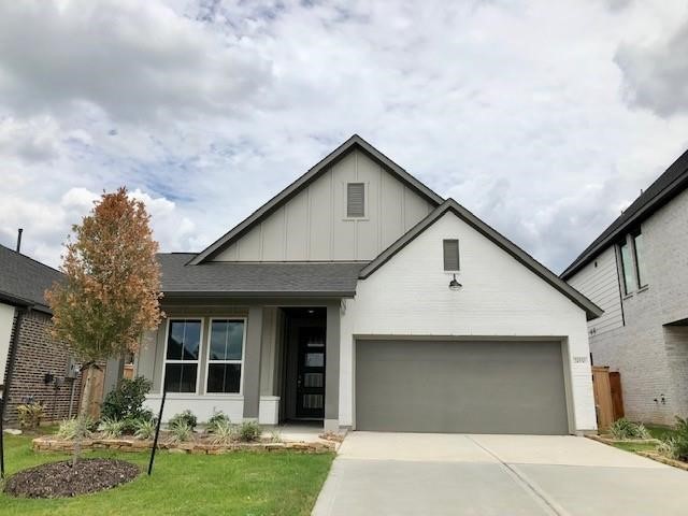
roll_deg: -0.8
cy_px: 258
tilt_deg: +15.6
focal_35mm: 28
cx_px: 344
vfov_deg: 49.7
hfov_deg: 63.4
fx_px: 557
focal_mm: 3.99
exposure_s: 1/4808
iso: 20
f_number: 1.8
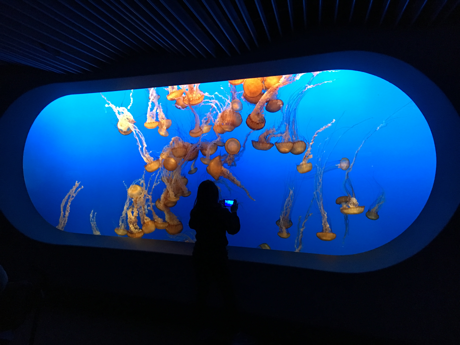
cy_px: 172
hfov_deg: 61.7
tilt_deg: -0.8
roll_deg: +0.0
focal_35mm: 29
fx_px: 385
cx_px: 230
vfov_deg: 48.2
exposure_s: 1/15
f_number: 2.2
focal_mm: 4.15
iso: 250
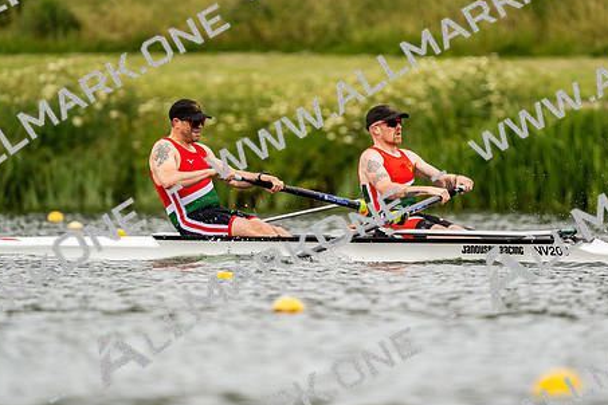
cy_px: 183
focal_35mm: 768
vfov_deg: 1.8
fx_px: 12970
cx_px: 370
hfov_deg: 2.7
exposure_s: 1/2000
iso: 400
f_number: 6.3
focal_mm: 600
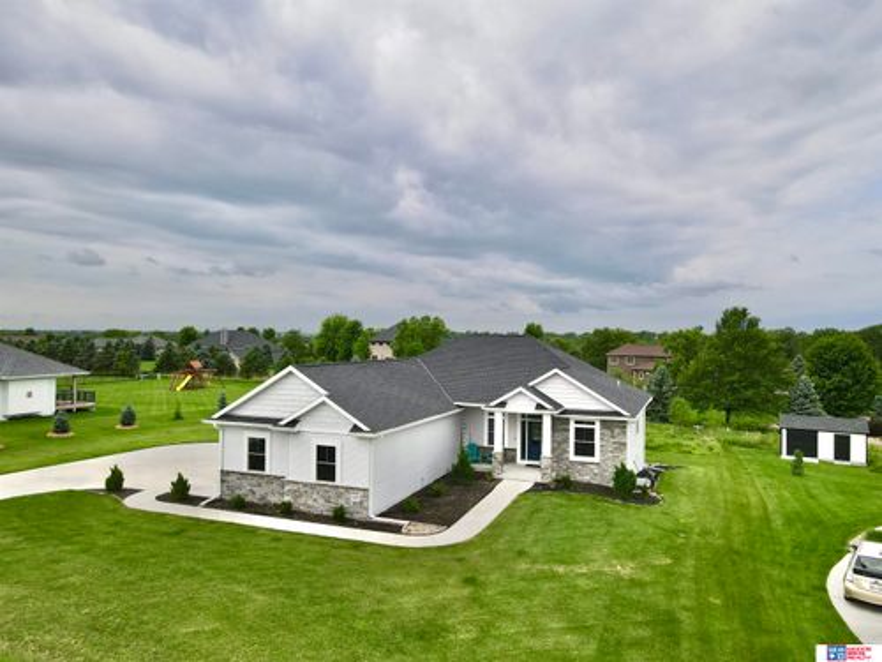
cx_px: 441
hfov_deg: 71.6
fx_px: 612
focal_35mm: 24
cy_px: 331
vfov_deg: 56.8
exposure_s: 1/725
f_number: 2.8
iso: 100
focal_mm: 4.5
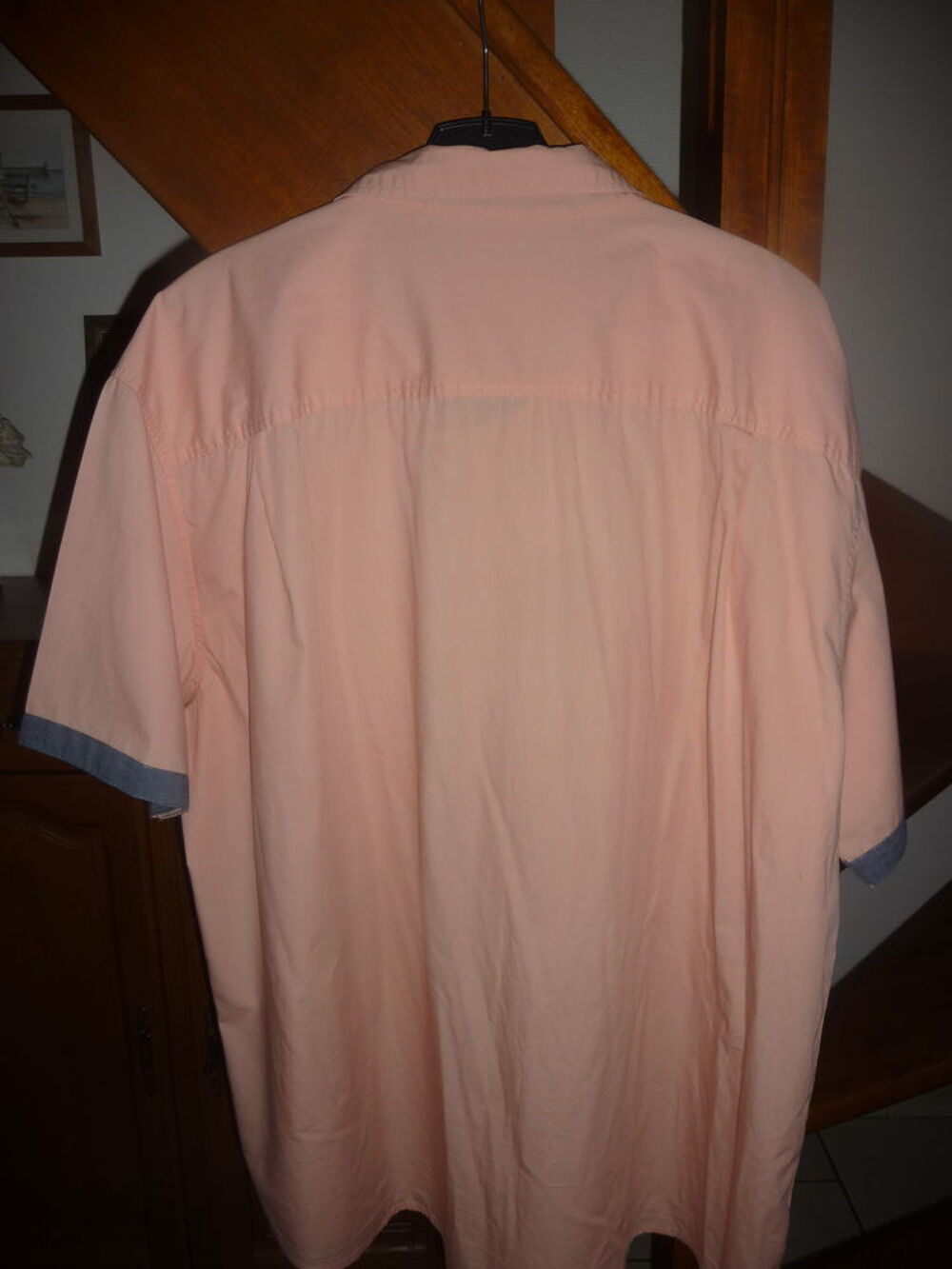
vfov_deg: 63.4
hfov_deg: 49.8
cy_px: 634
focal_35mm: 28
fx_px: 1027
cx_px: 476
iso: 100
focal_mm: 4.7
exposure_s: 1/30
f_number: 3.3
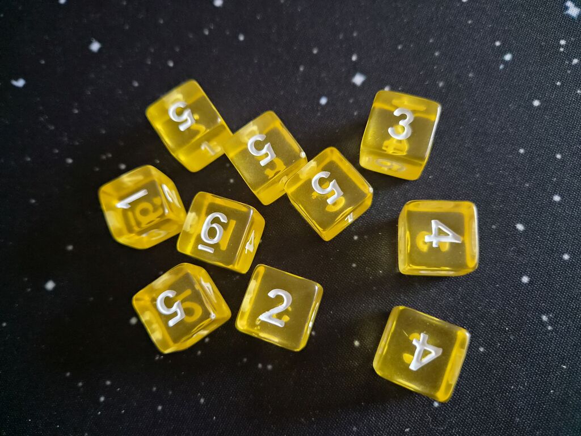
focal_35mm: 23
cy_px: 218
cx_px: 290
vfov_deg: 58.9
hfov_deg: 73.9
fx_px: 386
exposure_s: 1/100
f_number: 1.8
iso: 1600
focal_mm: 5.4
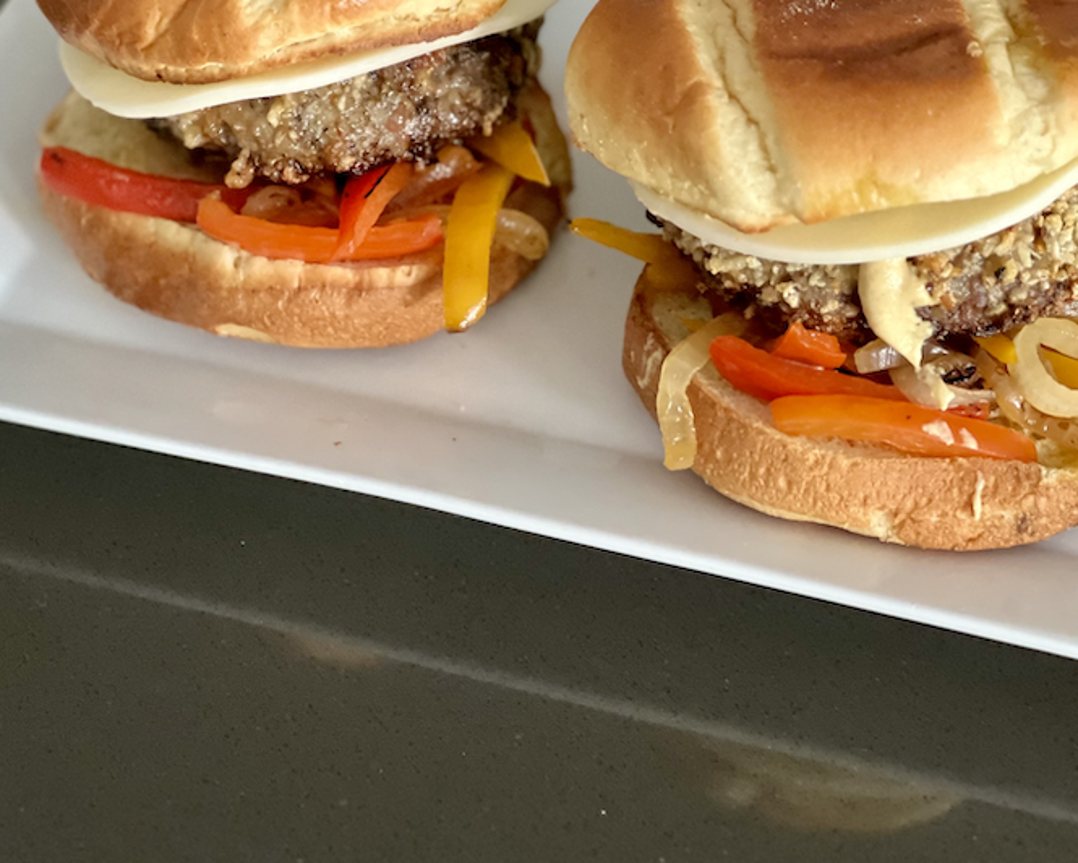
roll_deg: +0.6
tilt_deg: -42.1
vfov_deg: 13.6
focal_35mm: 113
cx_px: 653
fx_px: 3605
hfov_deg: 17.0
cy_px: 297
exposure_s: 1/15
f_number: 2.8
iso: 500
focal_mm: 9
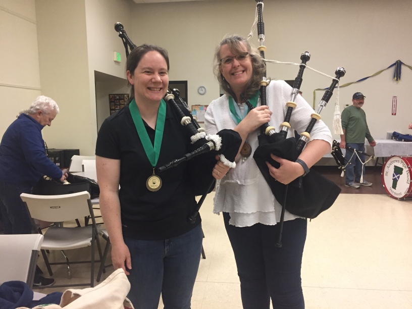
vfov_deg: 48.2
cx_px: 206
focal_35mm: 29
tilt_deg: -8.0
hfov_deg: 61.7
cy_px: 154
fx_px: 345
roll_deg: -0.1
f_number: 2.2
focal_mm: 4.15
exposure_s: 1/30
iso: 160
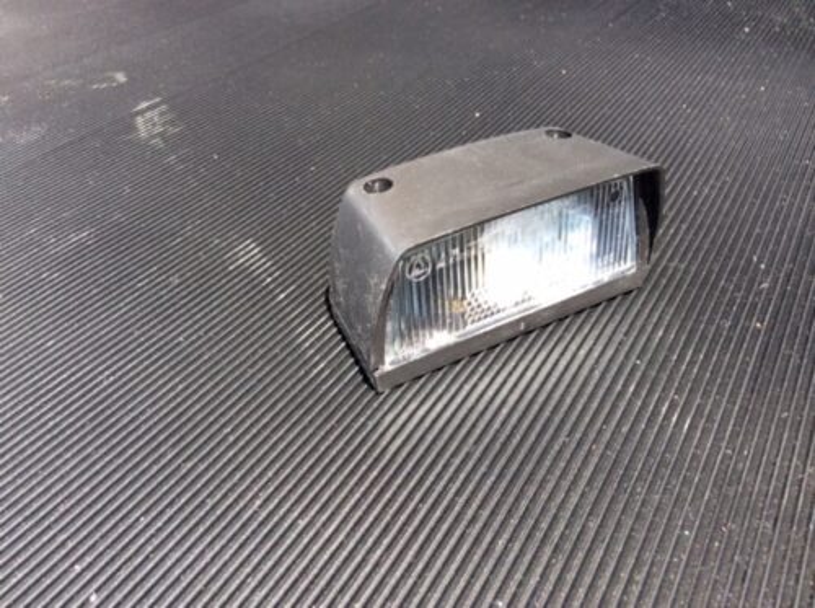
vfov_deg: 42.8
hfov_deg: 55.4
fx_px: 775
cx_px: 408
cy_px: 304
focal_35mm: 33
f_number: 2.4
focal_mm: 3.3
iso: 32
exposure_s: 1/201
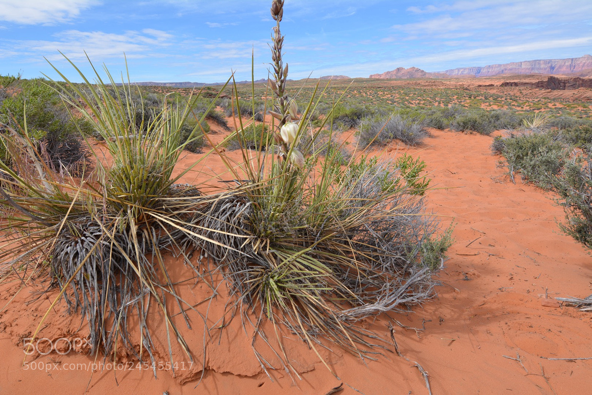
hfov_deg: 81.2
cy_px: 198
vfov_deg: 59.5
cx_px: 296
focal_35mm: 21
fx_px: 345
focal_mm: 14
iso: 100
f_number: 8
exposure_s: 1/250
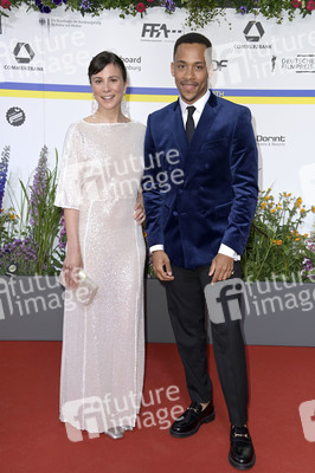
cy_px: 236
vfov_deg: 35.7
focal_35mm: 56
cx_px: 158
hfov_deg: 24.2
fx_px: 736
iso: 640
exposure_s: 1/250
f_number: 6.3
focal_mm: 56
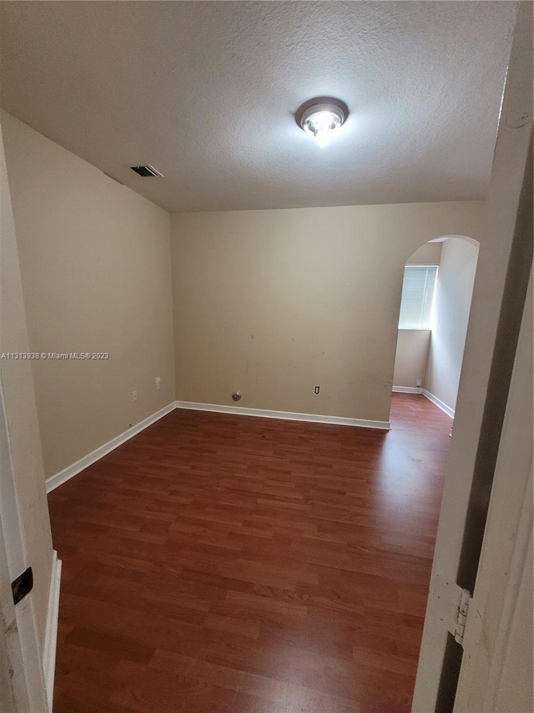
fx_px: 267
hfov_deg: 89.9
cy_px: 356
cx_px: 267
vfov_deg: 106.2
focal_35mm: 13
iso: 400
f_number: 2.2
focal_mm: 1.74
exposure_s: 1/40
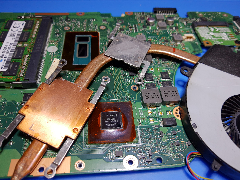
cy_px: 90
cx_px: 120
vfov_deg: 53.1
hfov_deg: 67.3
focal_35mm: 26
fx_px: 180
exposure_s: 1/50
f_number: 1.8
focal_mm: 3.95
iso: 51
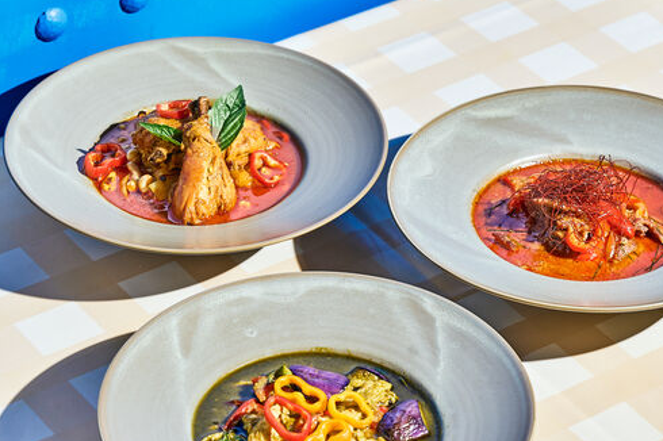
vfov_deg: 9.3
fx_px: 2705
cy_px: 254
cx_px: 345
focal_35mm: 147
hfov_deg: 14.0
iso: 125
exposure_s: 1/200
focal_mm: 90
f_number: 7.1
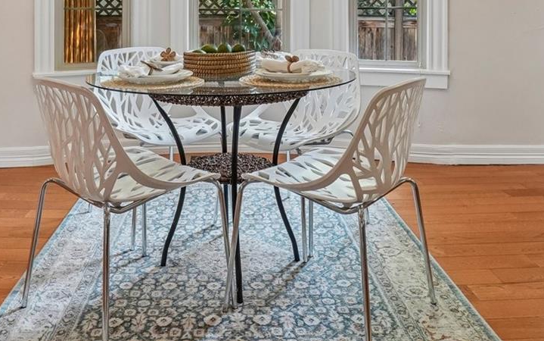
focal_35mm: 34
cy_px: 4
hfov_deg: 56.5
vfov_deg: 34.2
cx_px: 238
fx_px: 504
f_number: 8
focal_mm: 10
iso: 400
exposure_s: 1/25
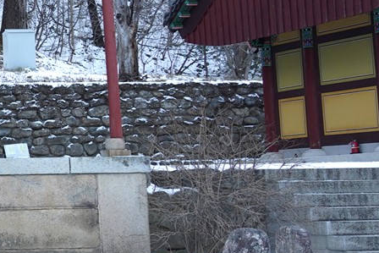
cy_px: 41
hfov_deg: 13.2
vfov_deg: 10.2
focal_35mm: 134
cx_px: -378
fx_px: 1411
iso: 250
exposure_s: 1/100
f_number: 5
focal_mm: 30
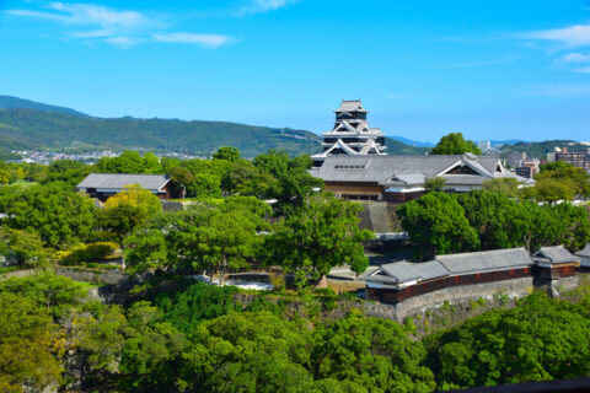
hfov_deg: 37.9
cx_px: 295
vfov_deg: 25.8
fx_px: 860
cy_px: 196
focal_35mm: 52
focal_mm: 35
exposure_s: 1/320
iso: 200
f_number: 8
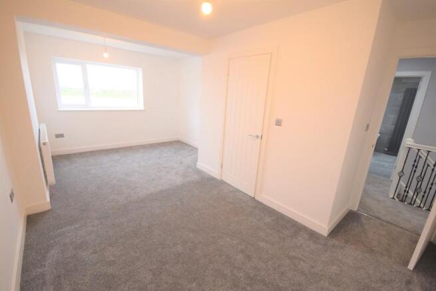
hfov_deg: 100.4
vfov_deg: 77.4
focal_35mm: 15
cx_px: 218
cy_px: 146
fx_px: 182
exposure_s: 1/60
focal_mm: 10
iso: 640
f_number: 4
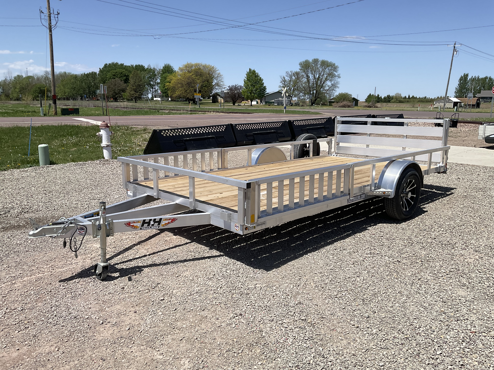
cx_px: 247
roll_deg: -1.4
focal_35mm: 29
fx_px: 414
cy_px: 185
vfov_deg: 48.2
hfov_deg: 61.7
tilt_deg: -11.1
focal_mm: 3
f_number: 1.8
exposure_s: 1/3322
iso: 16
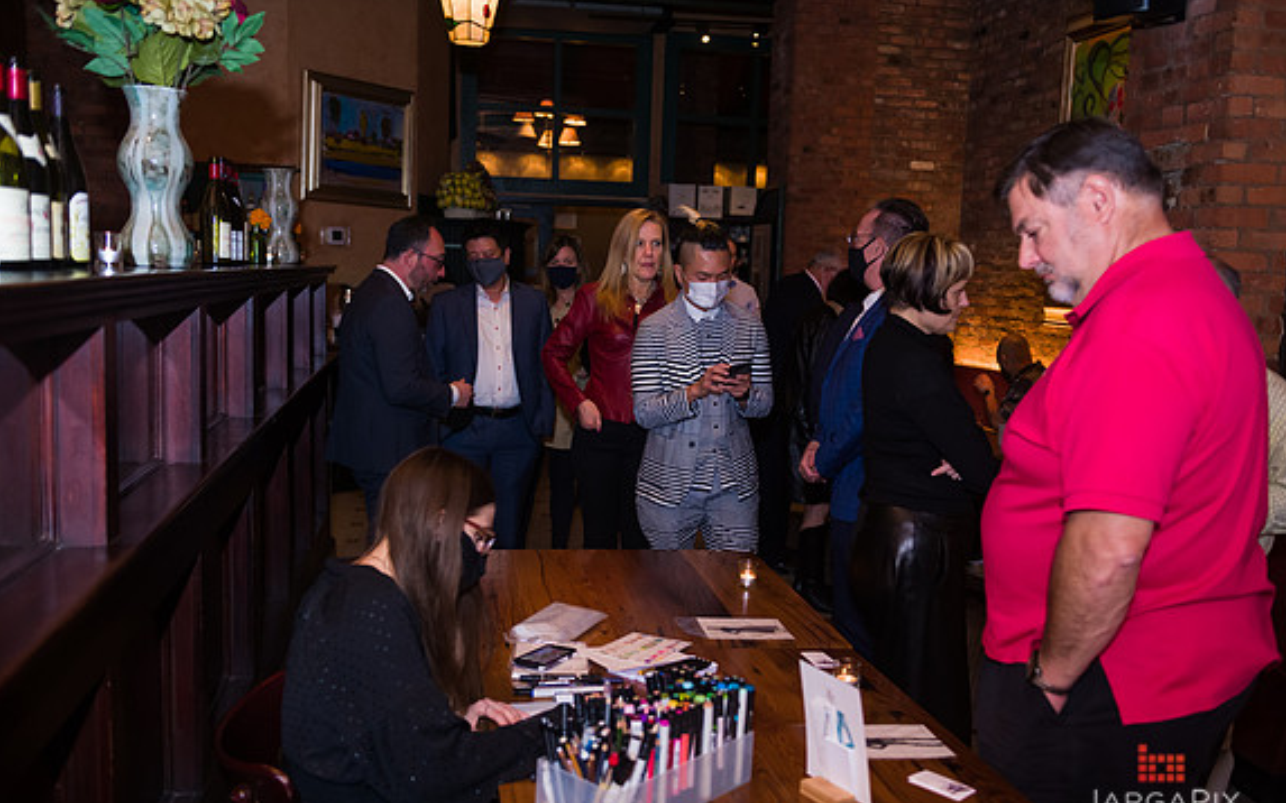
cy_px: 427
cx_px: 646
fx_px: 1156
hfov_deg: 58.1
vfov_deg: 38.3
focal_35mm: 33
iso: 1000
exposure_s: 1/125
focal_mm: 32
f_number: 3.2
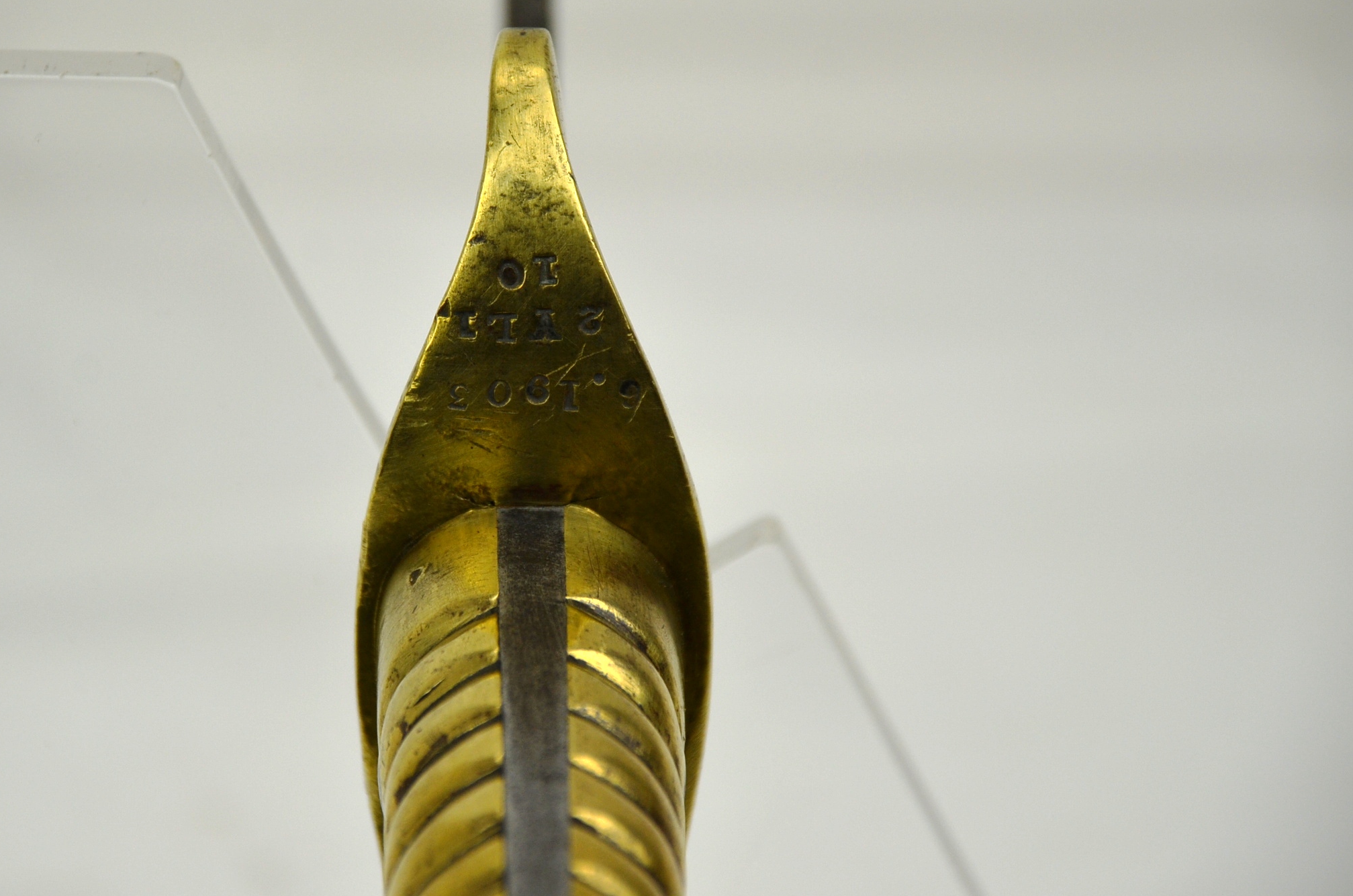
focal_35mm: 248
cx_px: 560
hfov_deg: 8.3
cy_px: 383
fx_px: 9288
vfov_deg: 5.5
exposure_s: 1/400
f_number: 5.6
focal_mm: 135
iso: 400
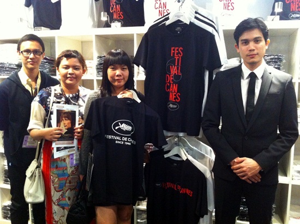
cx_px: 150
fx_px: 303
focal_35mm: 35
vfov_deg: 40.6
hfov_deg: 52.7
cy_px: 112
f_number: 2.8
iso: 400
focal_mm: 3.85
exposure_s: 1/15
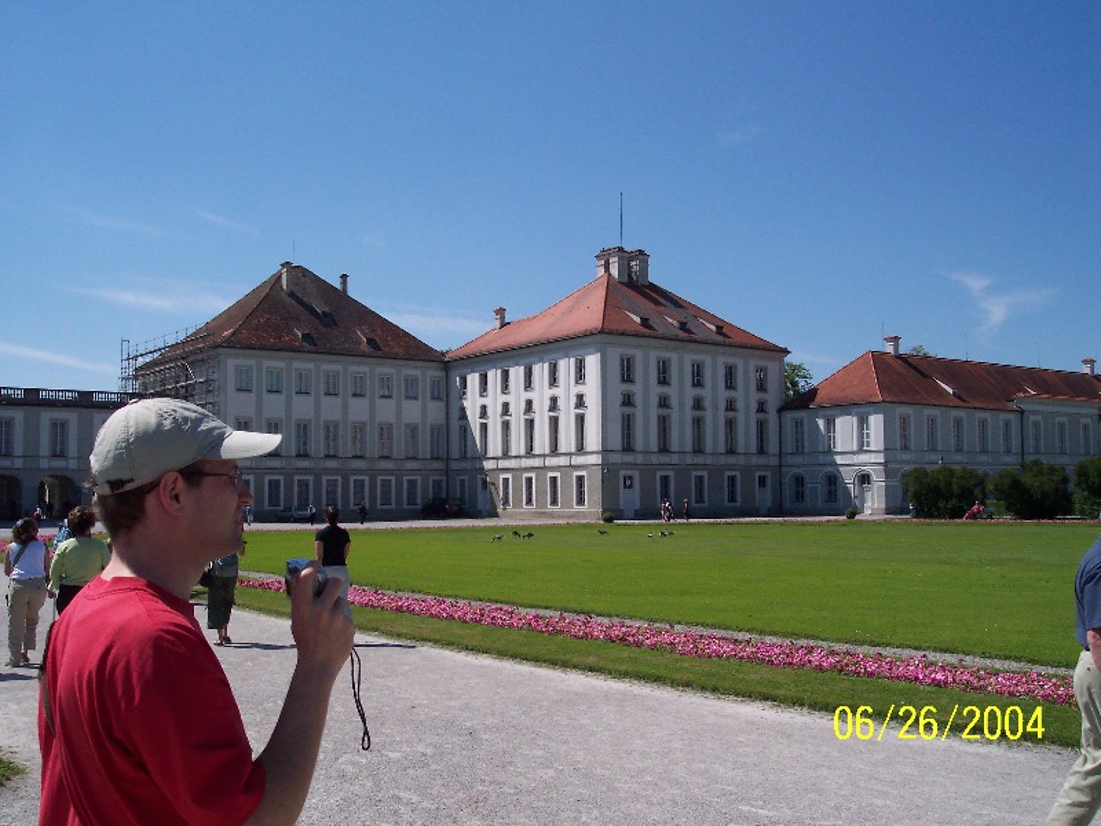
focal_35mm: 38
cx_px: 550
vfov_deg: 37.7
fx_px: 1209
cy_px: 413
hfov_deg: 49.0
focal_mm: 8
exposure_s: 1/1000
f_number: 4.8
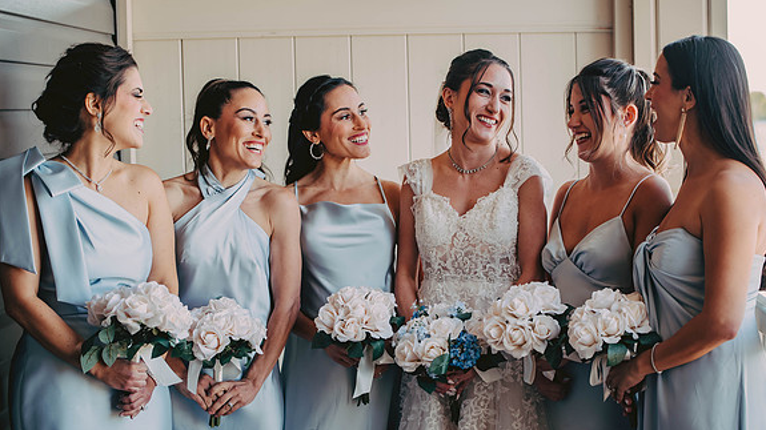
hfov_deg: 28.6
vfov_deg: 16.3
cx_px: 385
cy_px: 203
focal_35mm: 74
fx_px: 1503
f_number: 2.8
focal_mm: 70
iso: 320
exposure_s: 1/200
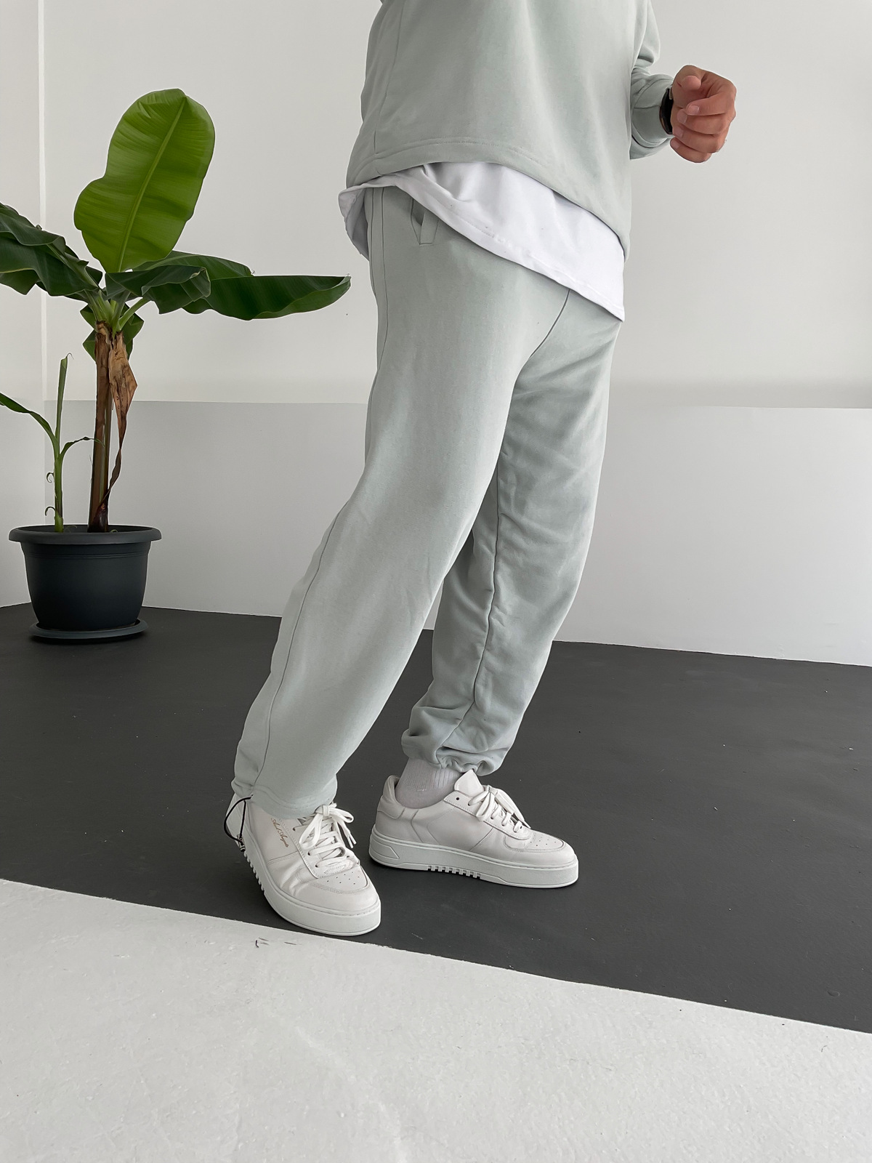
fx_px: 974
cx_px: 436
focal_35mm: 29
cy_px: 582
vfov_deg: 61.7
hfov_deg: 48.2
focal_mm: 3
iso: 16
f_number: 1.8
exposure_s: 1/160
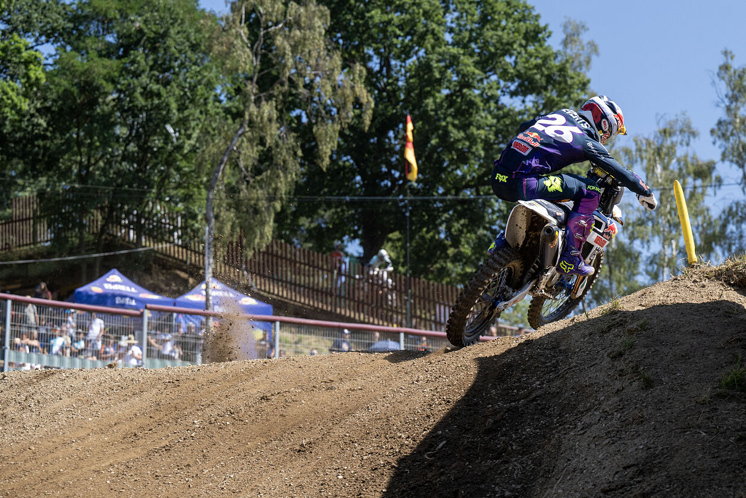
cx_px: 373
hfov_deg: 19.8
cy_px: 249
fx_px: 2135
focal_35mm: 103
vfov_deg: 13.3
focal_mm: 103
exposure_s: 1/1600
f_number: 5.6
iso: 200
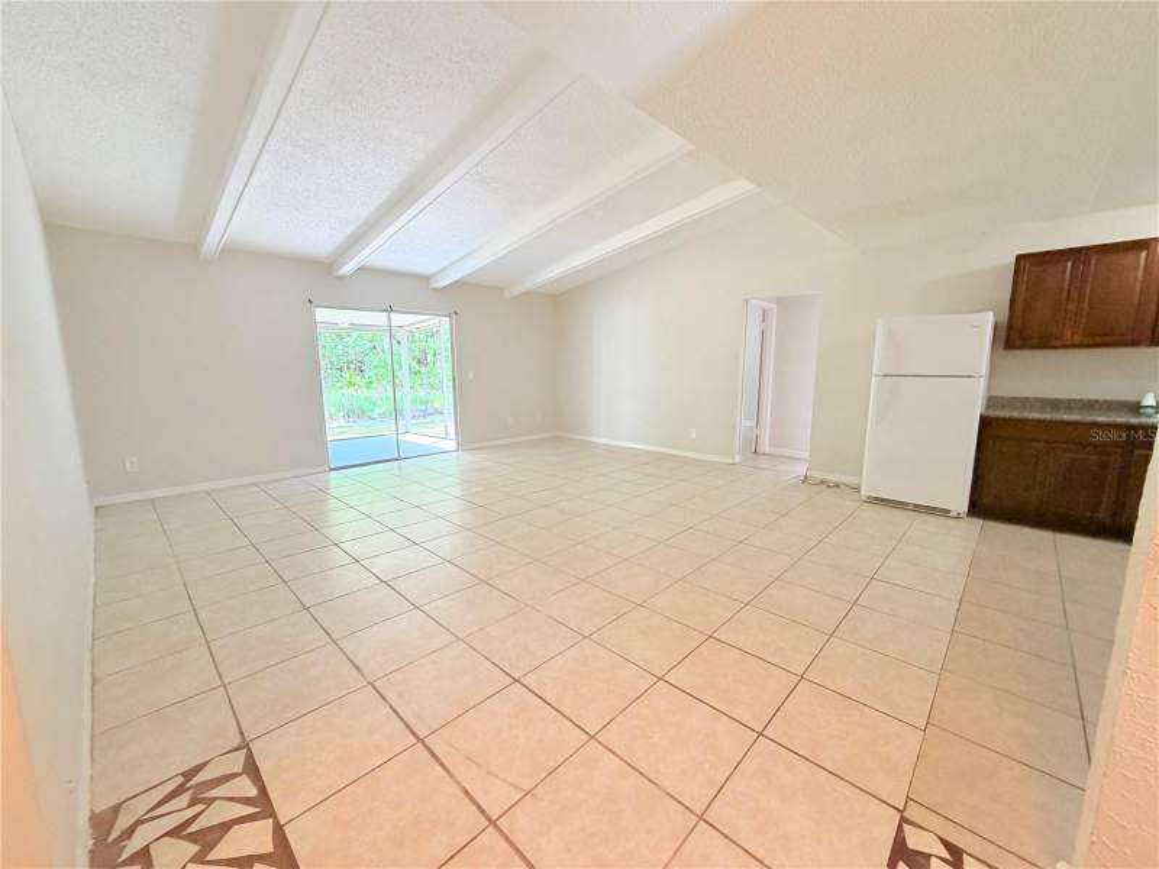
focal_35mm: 14
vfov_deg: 85.7
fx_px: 469
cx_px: 580
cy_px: 434
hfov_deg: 102.1
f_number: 2.2
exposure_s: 1/60
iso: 160
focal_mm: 2.22
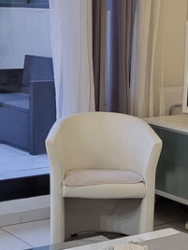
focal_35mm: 97
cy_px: 170
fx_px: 702
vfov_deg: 20.2
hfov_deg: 15.2
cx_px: 117
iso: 400
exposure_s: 1/50
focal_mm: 5.4
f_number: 1.8
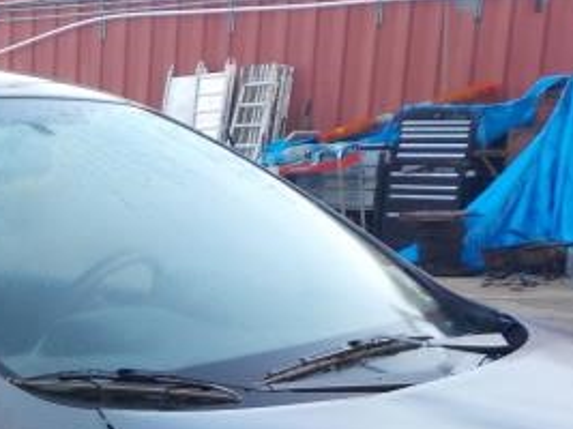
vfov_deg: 15.7
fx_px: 1489
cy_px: 536
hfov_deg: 19.5
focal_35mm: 90
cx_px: -236
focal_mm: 4.1
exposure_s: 1/60
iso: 125
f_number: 3.3
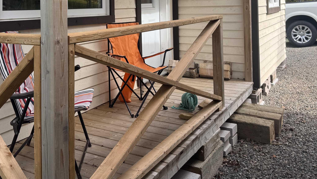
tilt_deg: +0.5
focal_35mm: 39
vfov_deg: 28.8
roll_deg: +1.3
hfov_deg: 51.0
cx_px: 115
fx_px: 328
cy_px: 5
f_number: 1.78
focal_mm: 6.76
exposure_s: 1/685
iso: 80
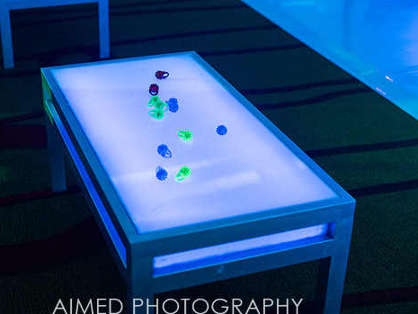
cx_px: 179
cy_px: 150
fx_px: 725
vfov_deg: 24.4
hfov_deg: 32.1
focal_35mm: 60
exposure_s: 1/400
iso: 800
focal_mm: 50
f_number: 2.8
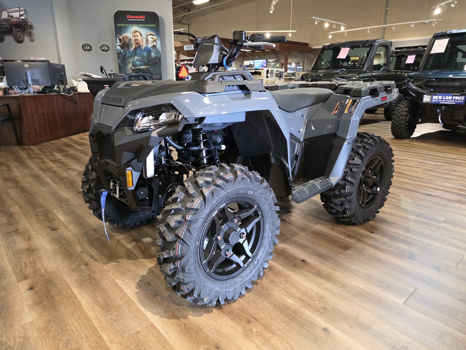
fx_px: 310
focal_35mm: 23
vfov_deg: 58.9
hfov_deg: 73.9
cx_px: 233
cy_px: 175
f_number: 1.7
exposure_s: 1/120
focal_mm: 6.3
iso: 1250
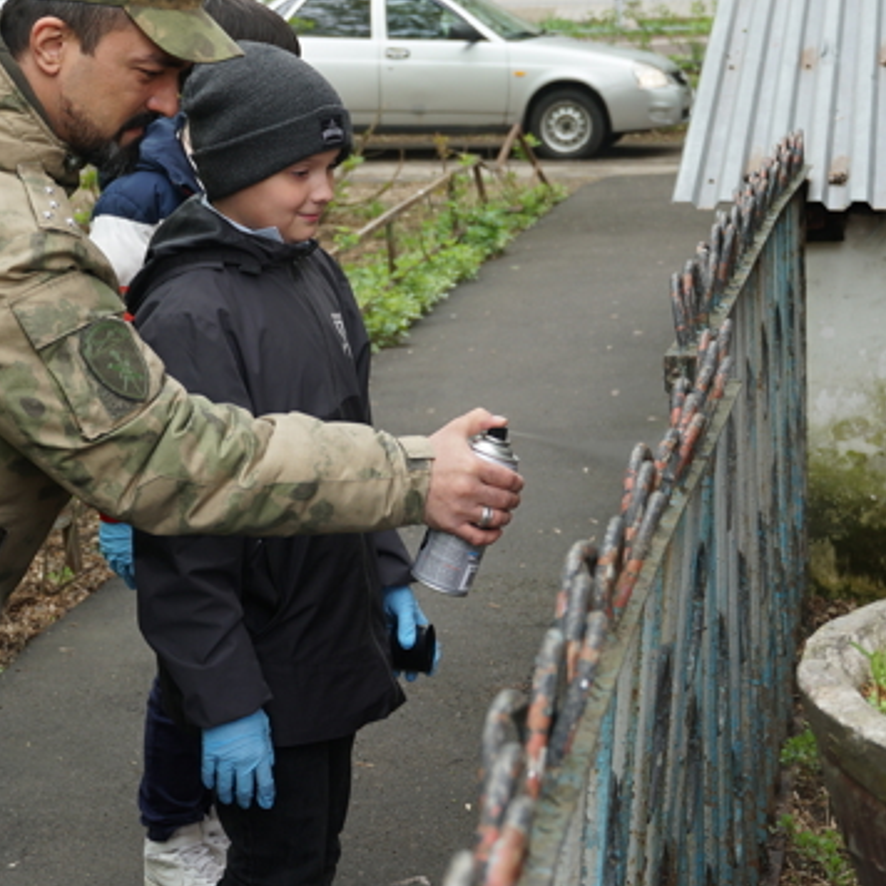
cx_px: 279
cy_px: 373
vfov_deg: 19.5
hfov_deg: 19.5
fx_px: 2574
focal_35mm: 89
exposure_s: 1/160
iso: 200
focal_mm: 33
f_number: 4.5
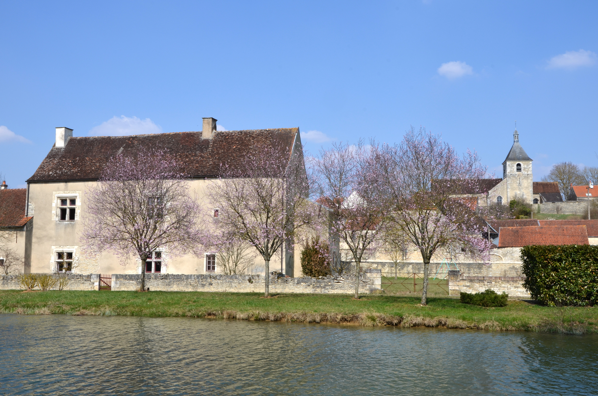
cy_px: 198
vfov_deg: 34.1
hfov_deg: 49.6
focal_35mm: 39
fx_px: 646
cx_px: 299
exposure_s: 1/100
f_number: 18
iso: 100
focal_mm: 26
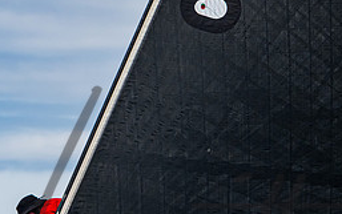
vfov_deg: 2.2
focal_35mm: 586
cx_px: 83
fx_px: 5465
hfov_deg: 3.6
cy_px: 176
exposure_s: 1/2000
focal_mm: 200
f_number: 8
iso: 640
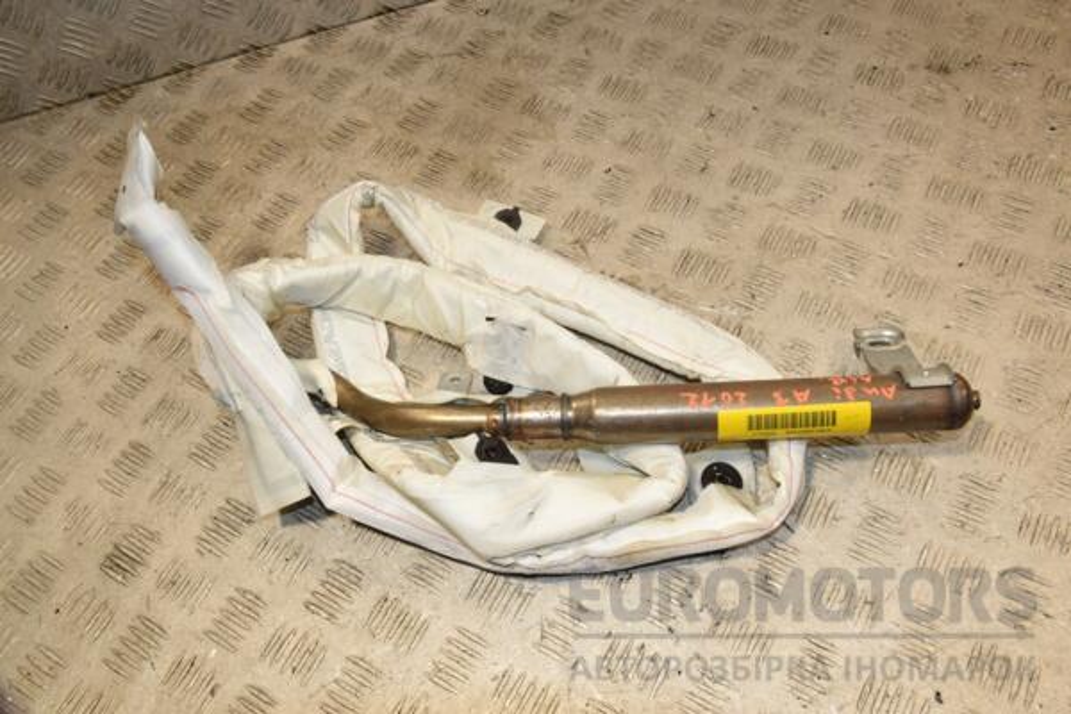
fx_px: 982
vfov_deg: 40.0
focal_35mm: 33
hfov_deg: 57.2
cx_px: 536
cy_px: 357
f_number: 10
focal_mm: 22
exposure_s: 1/200
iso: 800
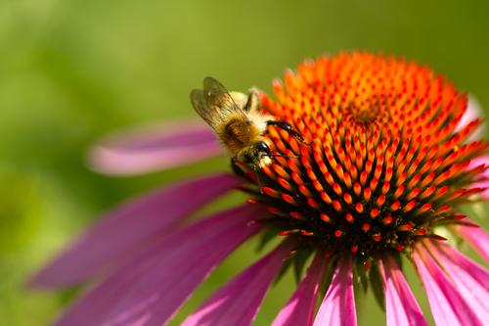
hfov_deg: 11.6
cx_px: 244
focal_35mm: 178
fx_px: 2417
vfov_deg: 7.7
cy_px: 163
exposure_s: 1/800
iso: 100
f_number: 2
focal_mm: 105
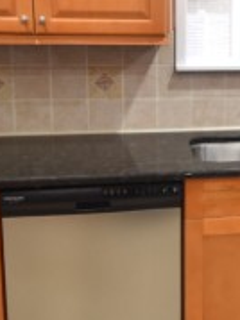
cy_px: 84
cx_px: 260
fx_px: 537
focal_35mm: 58
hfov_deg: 23.7
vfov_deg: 32.7
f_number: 3.5
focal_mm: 10
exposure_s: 1/45
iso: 800
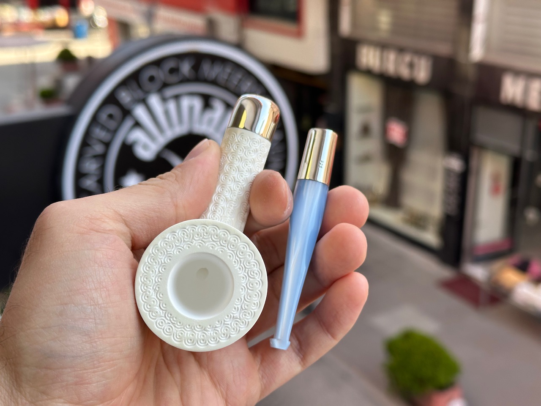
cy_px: 203
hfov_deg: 39.7
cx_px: 270
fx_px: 750
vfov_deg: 30.3
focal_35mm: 48
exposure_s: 1/433
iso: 64
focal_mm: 6.86
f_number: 1.78
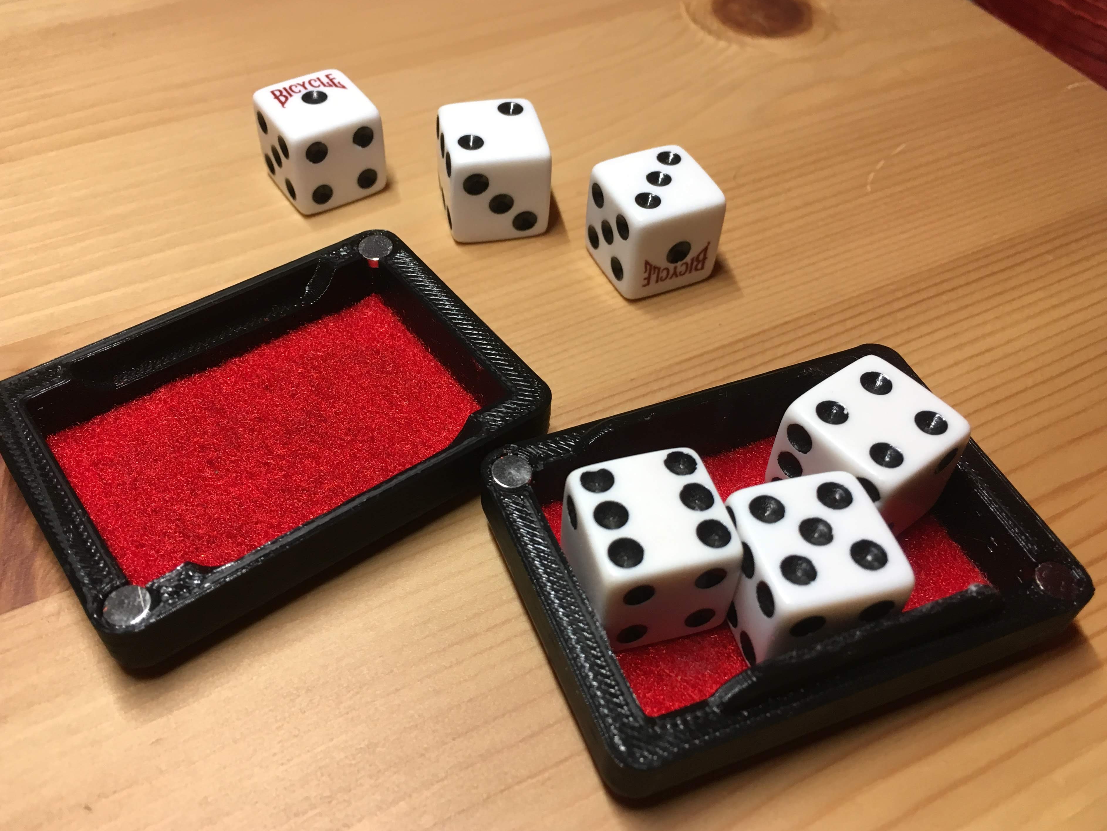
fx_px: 991
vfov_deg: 45.4
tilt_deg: -48.8
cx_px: 535
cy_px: 419
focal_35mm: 31
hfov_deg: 58.3
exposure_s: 1/30
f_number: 2.2
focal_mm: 4.15
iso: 32
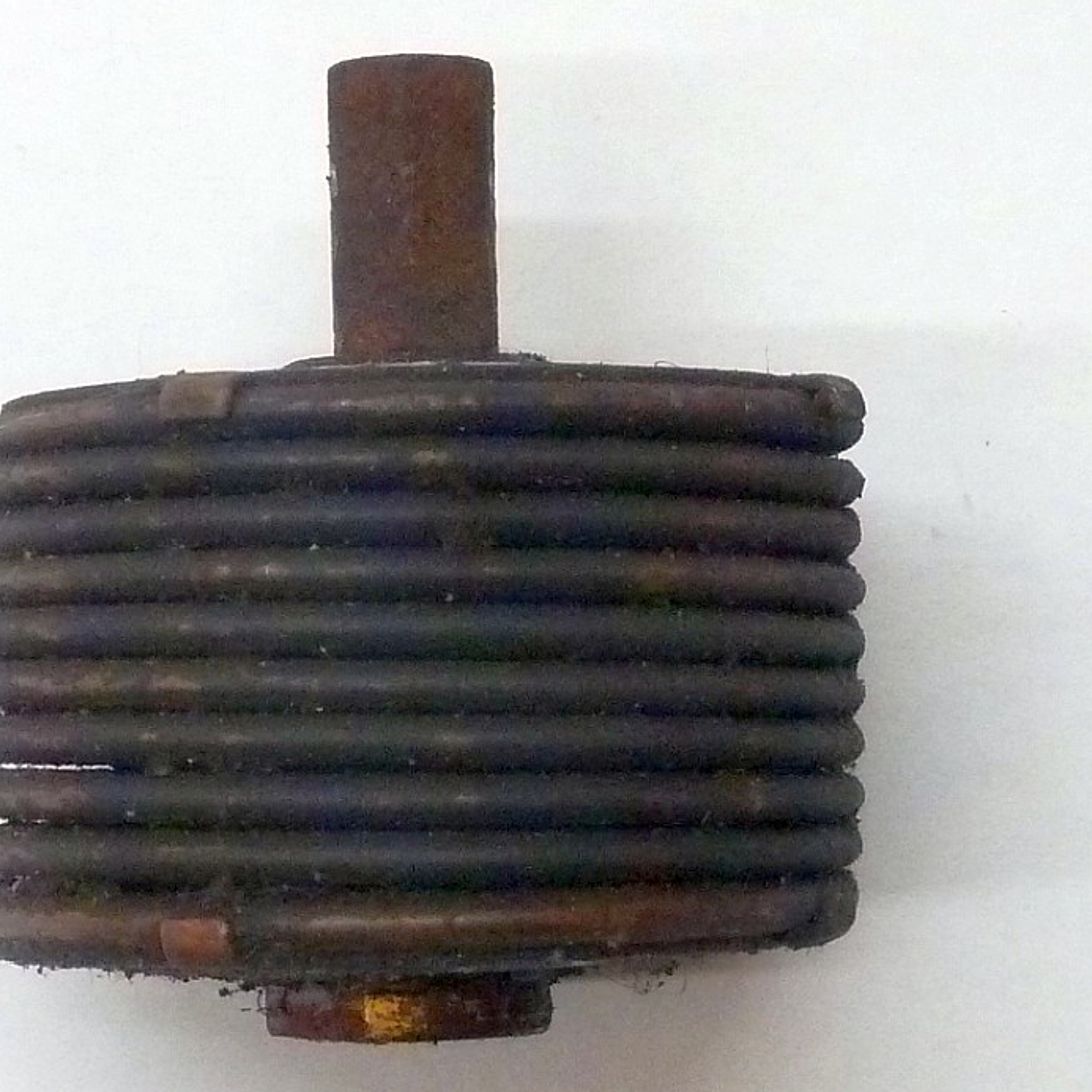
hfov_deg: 33.9
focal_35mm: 50
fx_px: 1785
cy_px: 550
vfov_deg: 34.0
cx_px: 412
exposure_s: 1/30
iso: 400
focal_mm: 6.9
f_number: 3.7
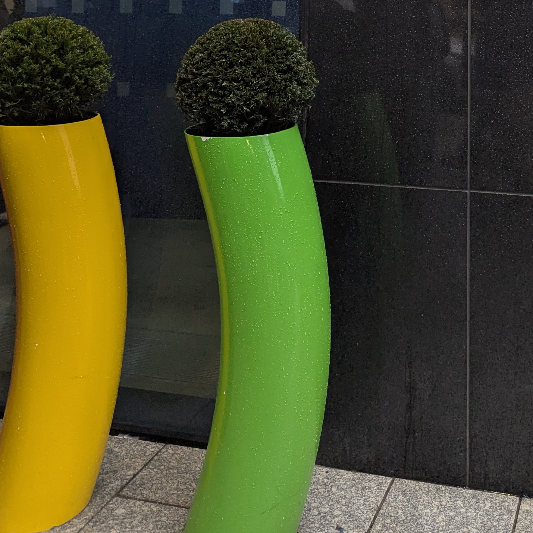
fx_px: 854
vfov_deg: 30.8
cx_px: 400
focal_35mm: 49
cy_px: -58
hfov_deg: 34.0
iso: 71
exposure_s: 1/100
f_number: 1.85
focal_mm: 6.81
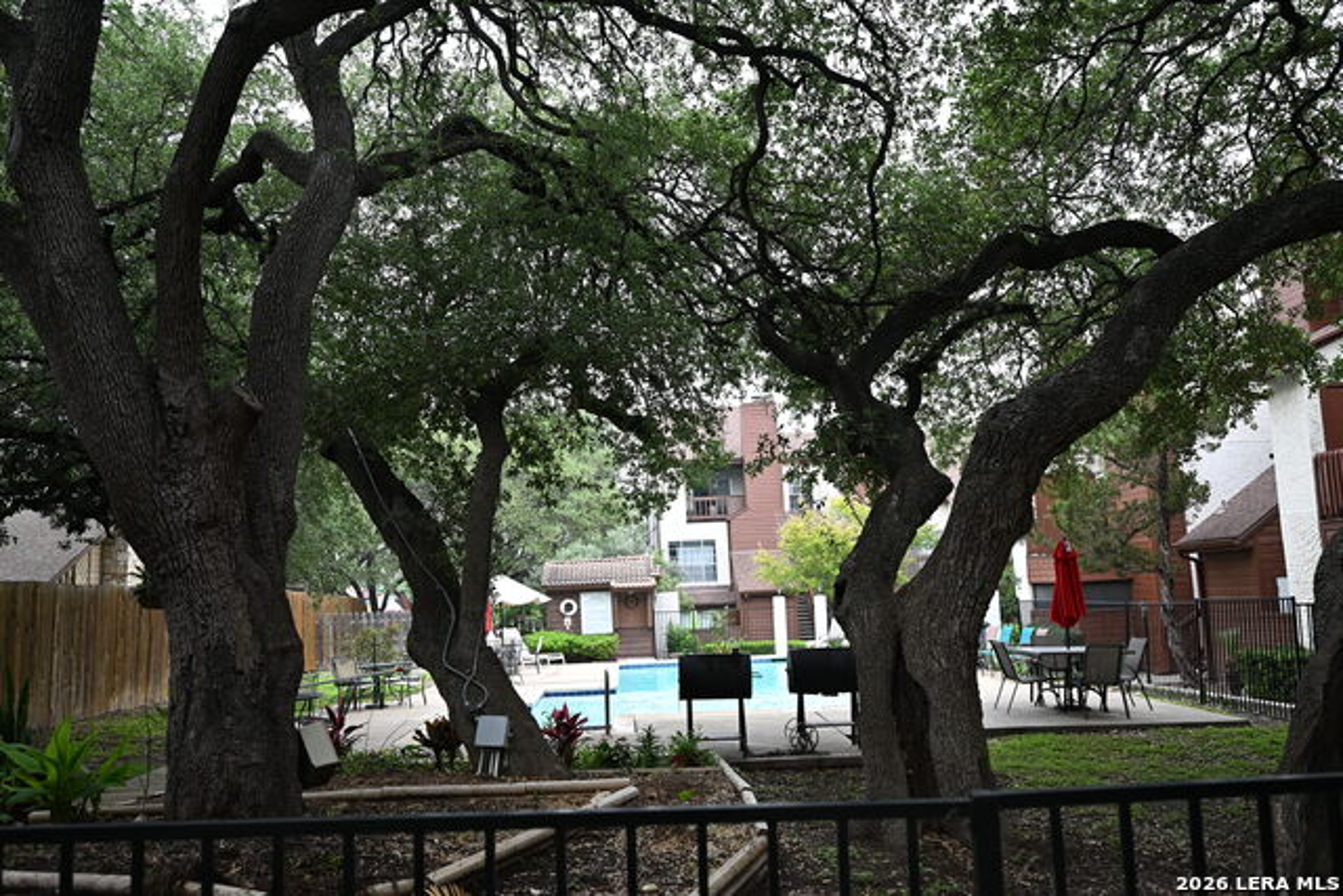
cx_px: 672
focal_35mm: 30
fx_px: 1119
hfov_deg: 61.9
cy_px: 448
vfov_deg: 43.6
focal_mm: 30
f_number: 4
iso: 360
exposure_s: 1/250
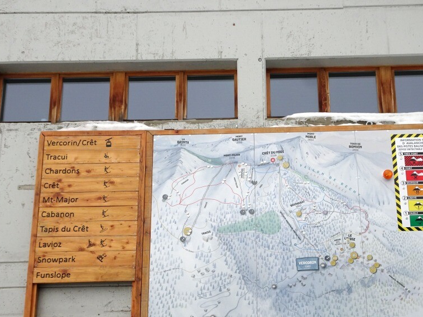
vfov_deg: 28.9
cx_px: 251
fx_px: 611
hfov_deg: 38.1
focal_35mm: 50
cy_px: 205
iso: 80
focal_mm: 6.37
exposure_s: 1/800
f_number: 4
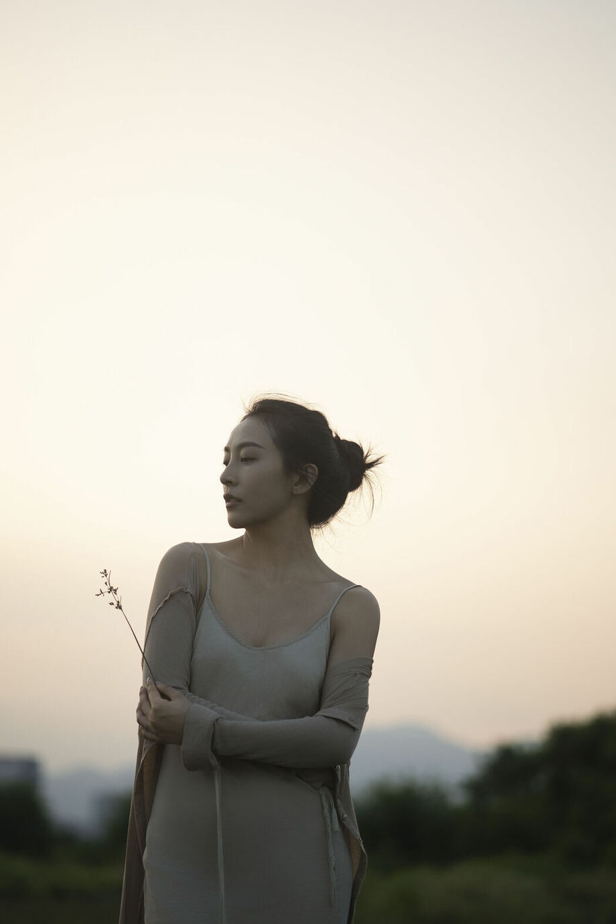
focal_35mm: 97
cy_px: 486
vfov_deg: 21.0
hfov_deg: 14.1
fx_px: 2489
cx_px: 277
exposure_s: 1/800
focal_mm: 85
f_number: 2
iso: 125
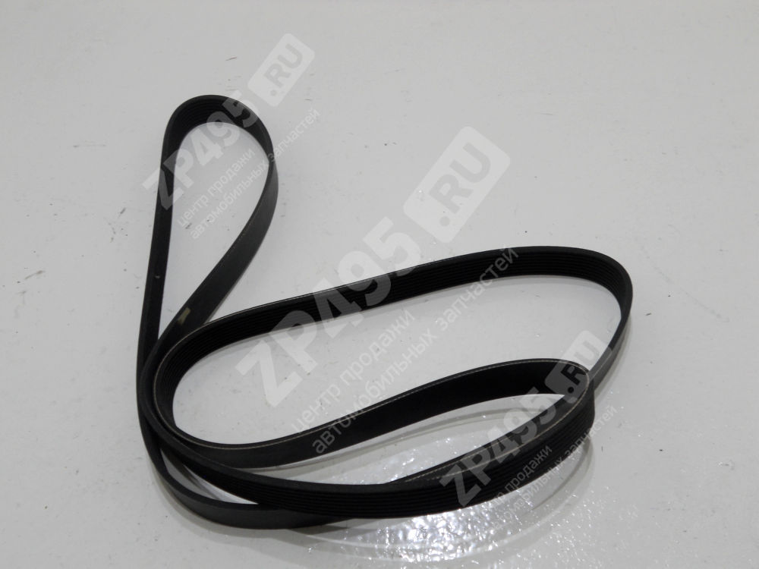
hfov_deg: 49.0
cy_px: 284
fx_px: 833
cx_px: 380
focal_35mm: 38
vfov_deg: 37.7
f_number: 3.9
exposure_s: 1/30
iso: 100
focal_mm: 6.9
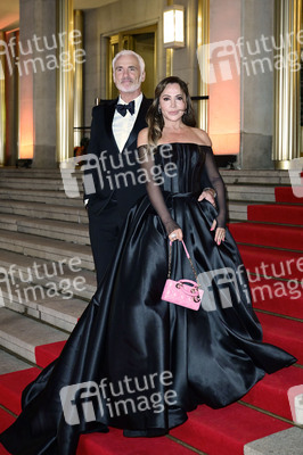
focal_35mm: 44
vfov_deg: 44.5
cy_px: 228
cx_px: 152
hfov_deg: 30.5
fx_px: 556
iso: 5000
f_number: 3.5
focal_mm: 44
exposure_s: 1/200
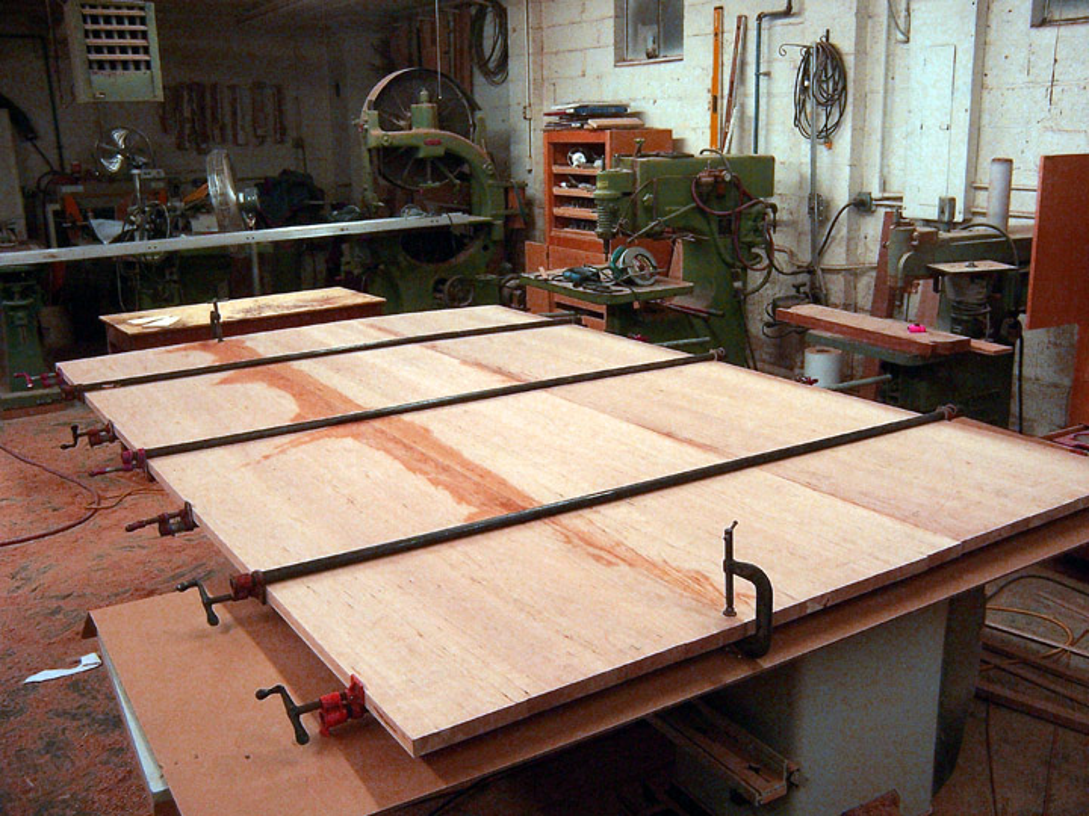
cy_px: 408
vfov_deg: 42.9
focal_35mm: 33
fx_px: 1038
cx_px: 544
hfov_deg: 55.4
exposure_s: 1/30
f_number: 3.4
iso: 140
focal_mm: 5.5
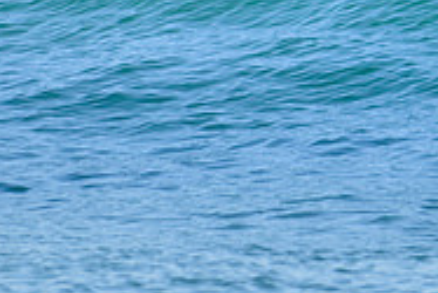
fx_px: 23110
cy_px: -155
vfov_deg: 0.7
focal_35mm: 1898
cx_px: 692
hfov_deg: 1.1
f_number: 5.6
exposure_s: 1/2000
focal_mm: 500
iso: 360
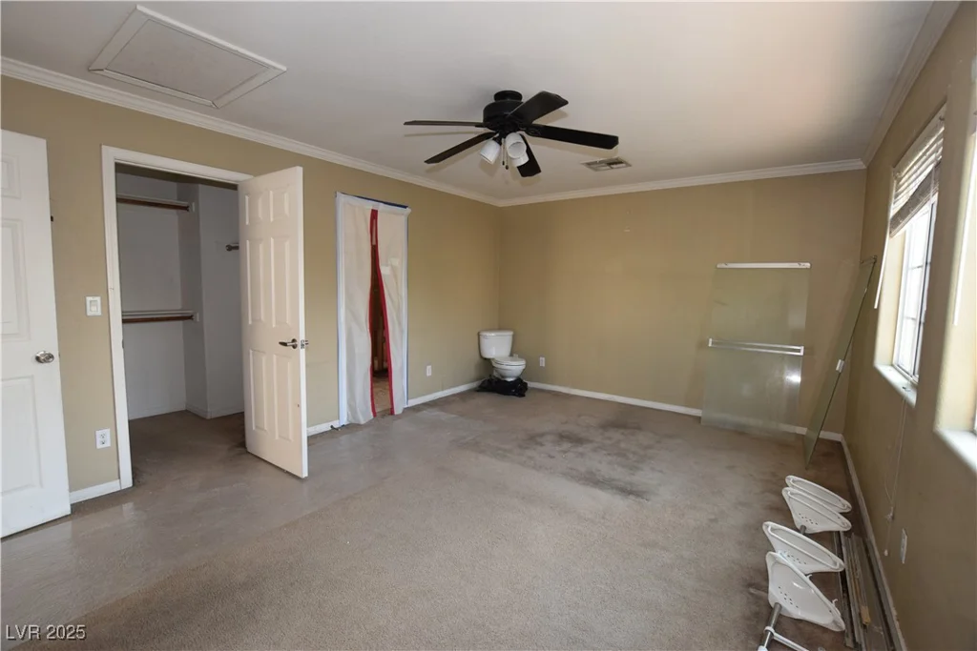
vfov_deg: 77.3
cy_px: 326
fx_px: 407
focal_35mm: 15
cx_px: 488
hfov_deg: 100.4
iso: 800
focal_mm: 10
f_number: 5
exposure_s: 1/100
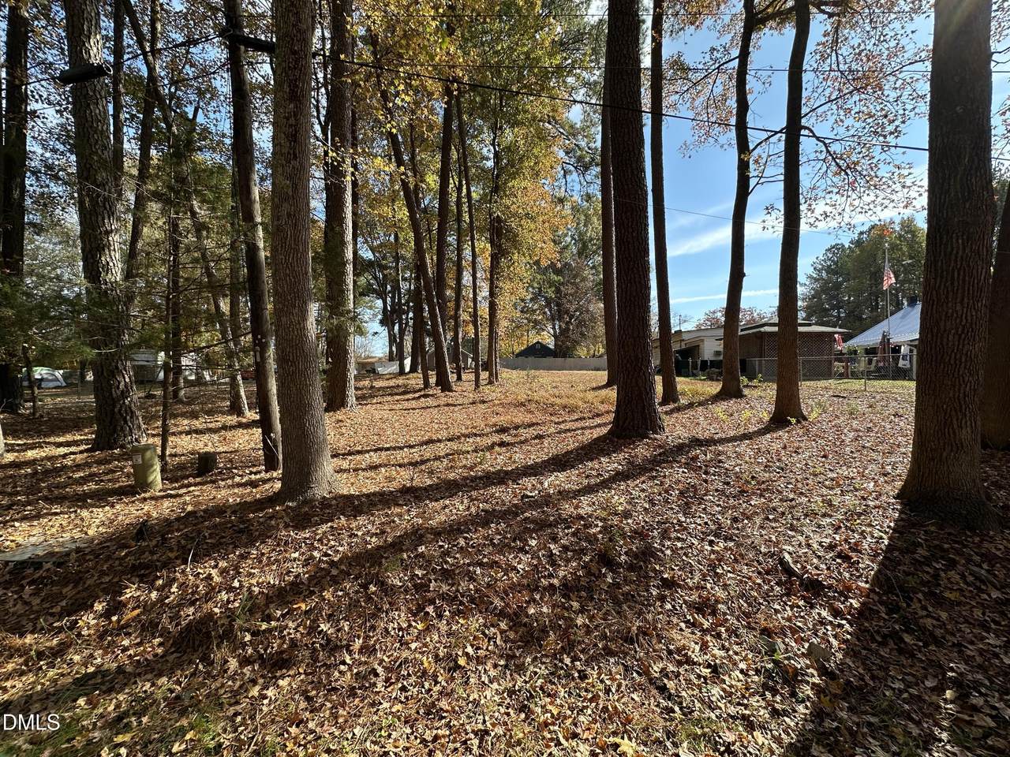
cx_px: 505
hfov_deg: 102.1
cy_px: 378
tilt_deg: -0.2
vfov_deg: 85.7
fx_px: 408
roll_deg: -1.0
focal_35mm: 14
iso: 40
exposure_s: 1/651
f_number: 2.2
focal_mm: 2.22
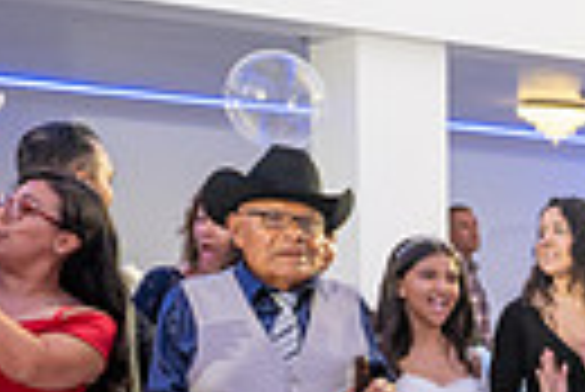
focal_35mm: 107
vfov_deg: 12.4
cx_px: 1053
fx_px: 1741
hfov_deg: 16.1
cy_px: 538
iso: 800
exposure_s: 1/160
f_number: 4.5
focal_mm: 24
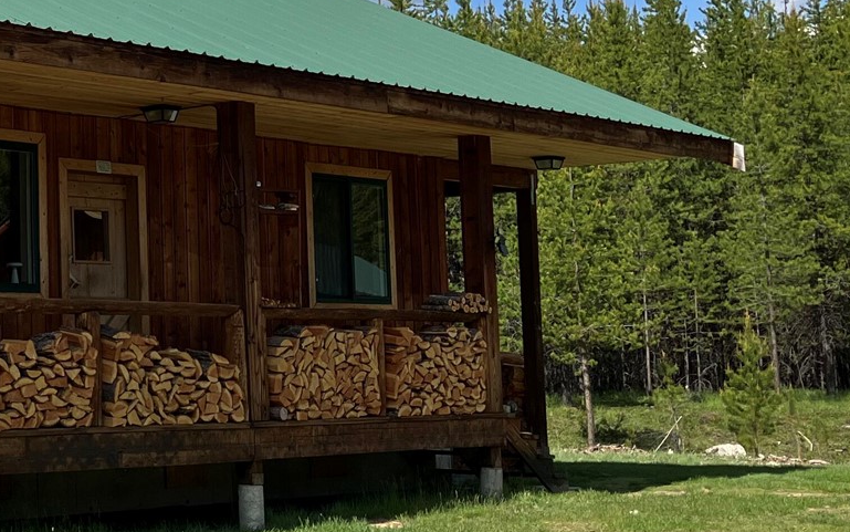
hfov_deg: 24.1
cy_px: 164
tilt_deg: +6.8
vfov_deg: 16.5
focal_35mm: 79
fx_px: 1830
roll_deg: +0.4
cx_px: -135
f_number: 1.8
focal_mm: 3.99
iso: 32
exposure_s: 1/1736
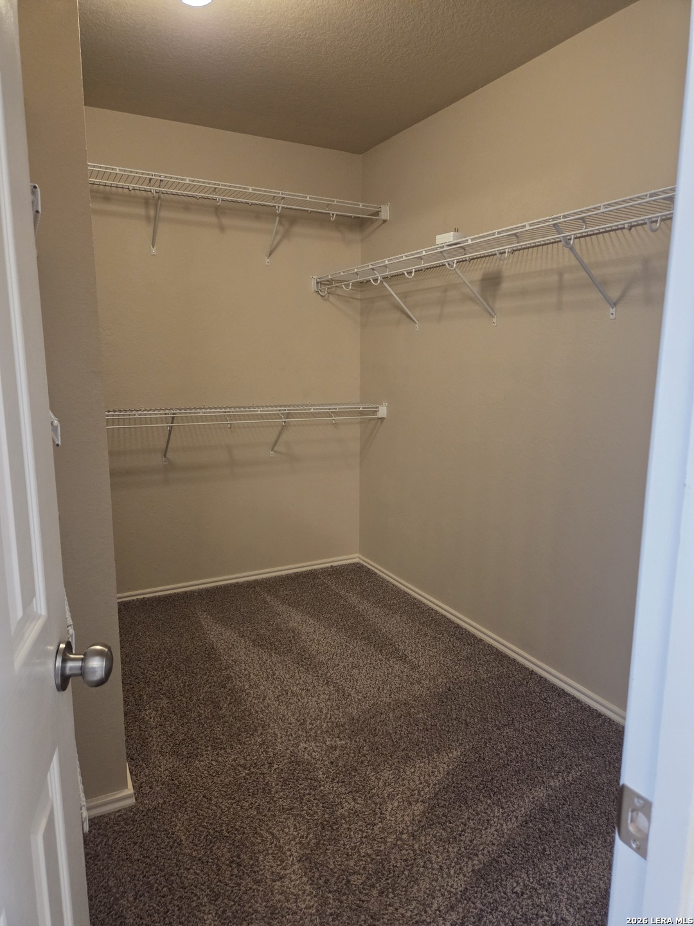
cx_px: 347
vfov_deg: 73.9
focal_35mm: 23
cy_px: 463
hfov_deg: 58.9
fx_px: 615
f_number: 1.8
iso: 800
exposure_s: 1/120
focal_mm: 5.4
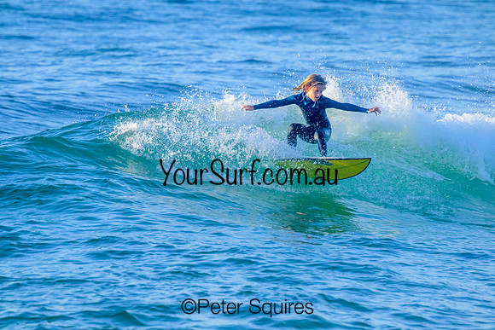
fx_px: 11002
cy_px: 165
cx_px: 248
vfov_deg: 1.7
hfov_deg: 2.6
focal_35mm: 800
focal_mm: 800
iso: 7200
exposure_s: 1/2000
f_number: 11
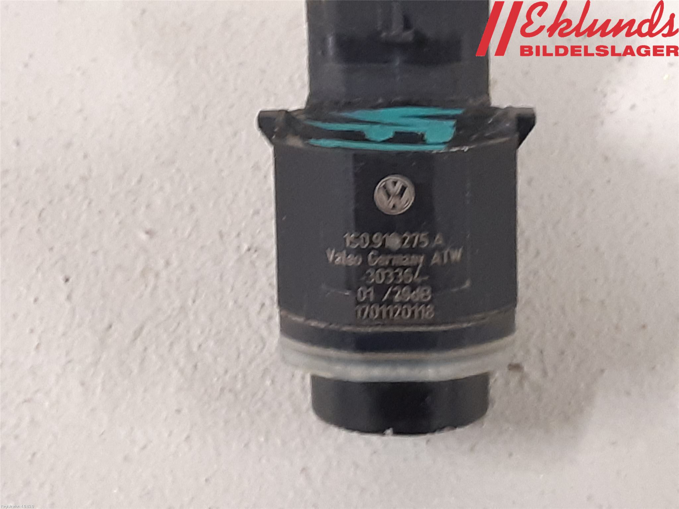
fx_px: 510
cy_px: 254
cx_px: 340
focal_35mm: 26
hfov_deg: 67.3
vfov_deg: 53.1
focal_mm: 3.93
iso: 200
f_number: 1.7
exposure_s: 1/25
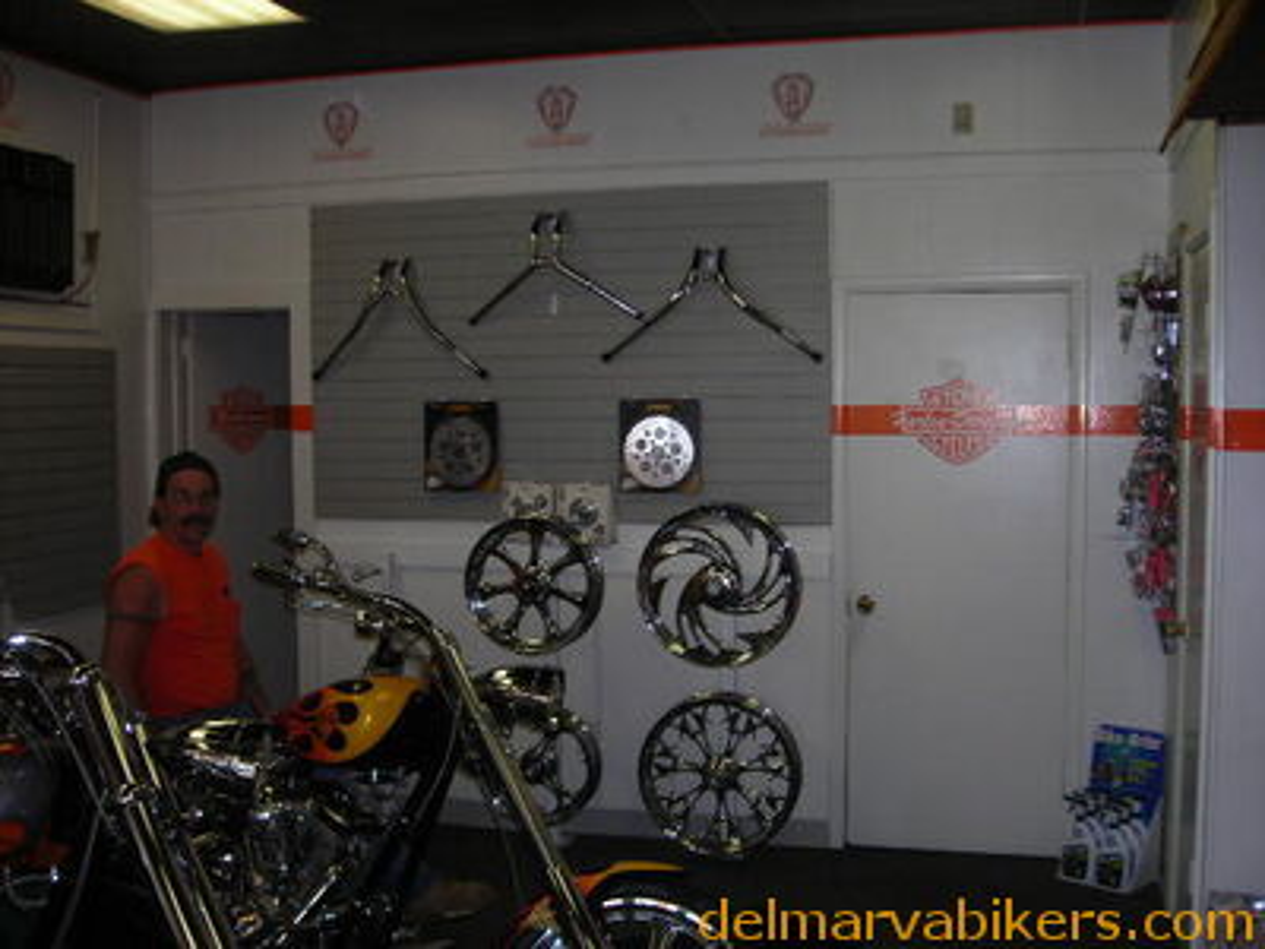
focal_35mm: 38
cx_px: 632
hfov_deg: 49.0
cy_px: 474
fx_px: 1389
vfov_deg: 37.7
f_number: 3.2
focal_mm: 6.3
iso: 63
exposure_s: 1/60.1
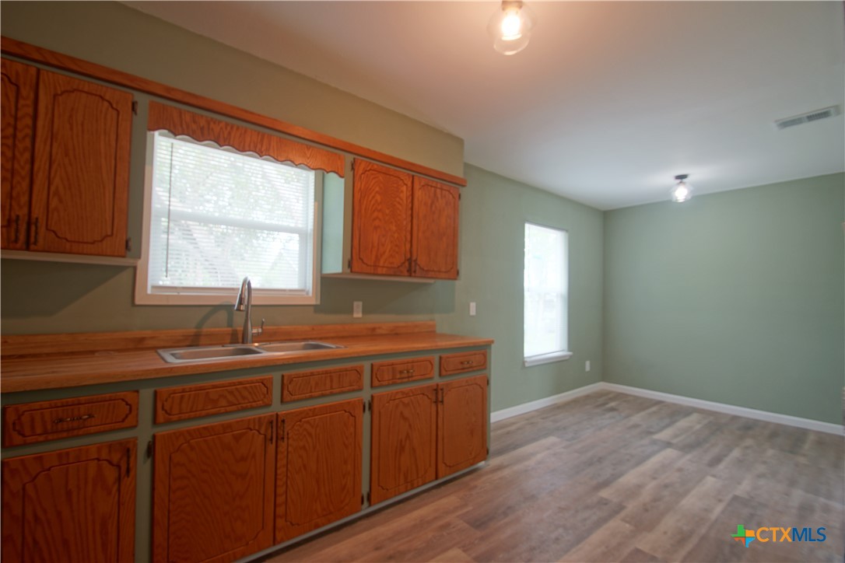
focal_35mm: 15
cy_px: 282
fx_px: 352
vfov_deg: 77.3
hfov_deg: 100.4
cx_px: 422
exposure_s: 1/5
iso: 100
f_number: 4.5
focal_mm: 10
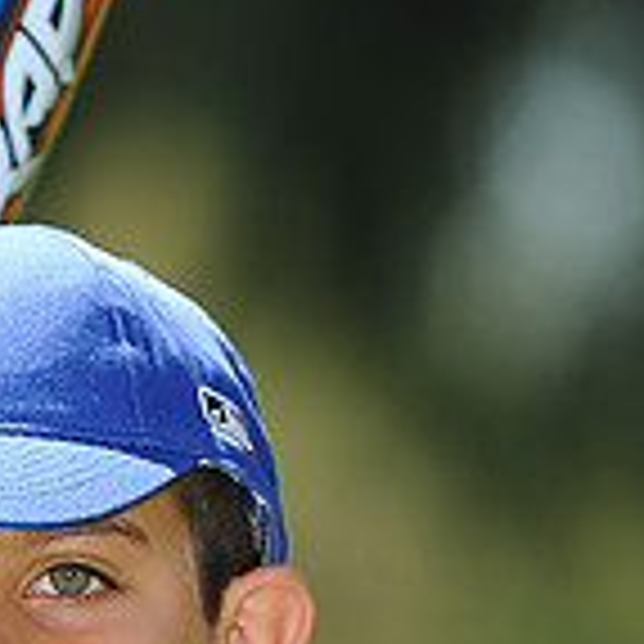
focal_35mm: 691
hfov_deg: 2.5
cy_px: 811
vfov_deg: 2.5
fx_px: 14544
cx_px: -36
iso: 200
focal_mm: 200
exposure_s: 1/640
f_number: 4.5
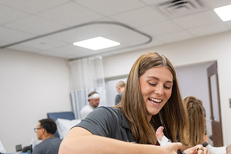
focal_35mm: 43
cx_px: 170
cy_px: 125
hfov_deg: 44.1
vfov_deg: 30.4
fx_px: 276
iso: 800
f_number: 2.8
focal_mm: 26
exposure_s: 1/200
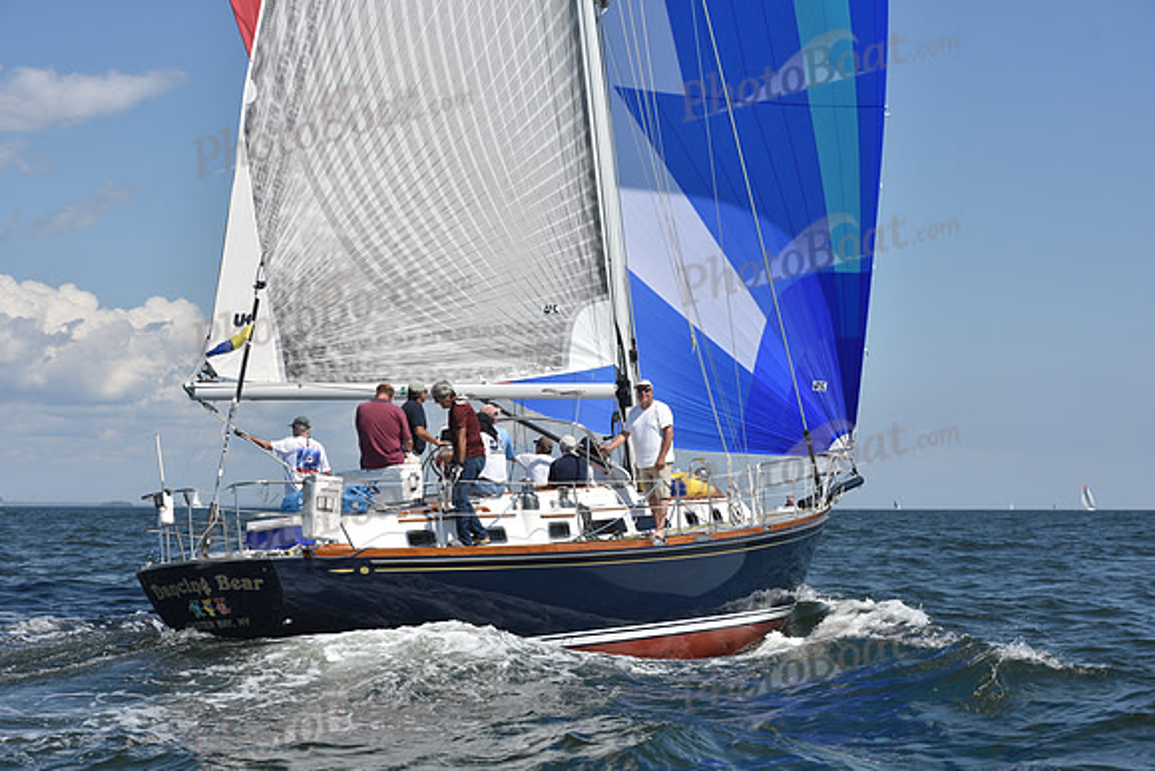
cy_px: 386
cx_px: 578
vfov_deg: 19.5
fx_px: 2246
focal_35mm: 70
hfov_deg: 28.8
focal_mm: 70
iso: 320
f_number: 10
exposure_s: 1/1250
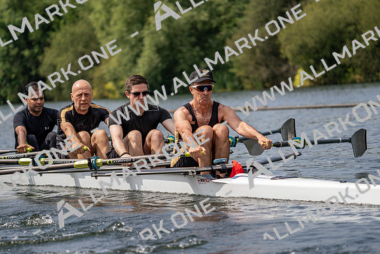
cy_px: 127
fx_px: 2112
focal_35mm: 200
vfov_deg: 6.9
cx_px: 190
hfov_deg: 10.3
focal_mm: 200
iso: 200
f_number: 5.6
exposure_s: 1/1600
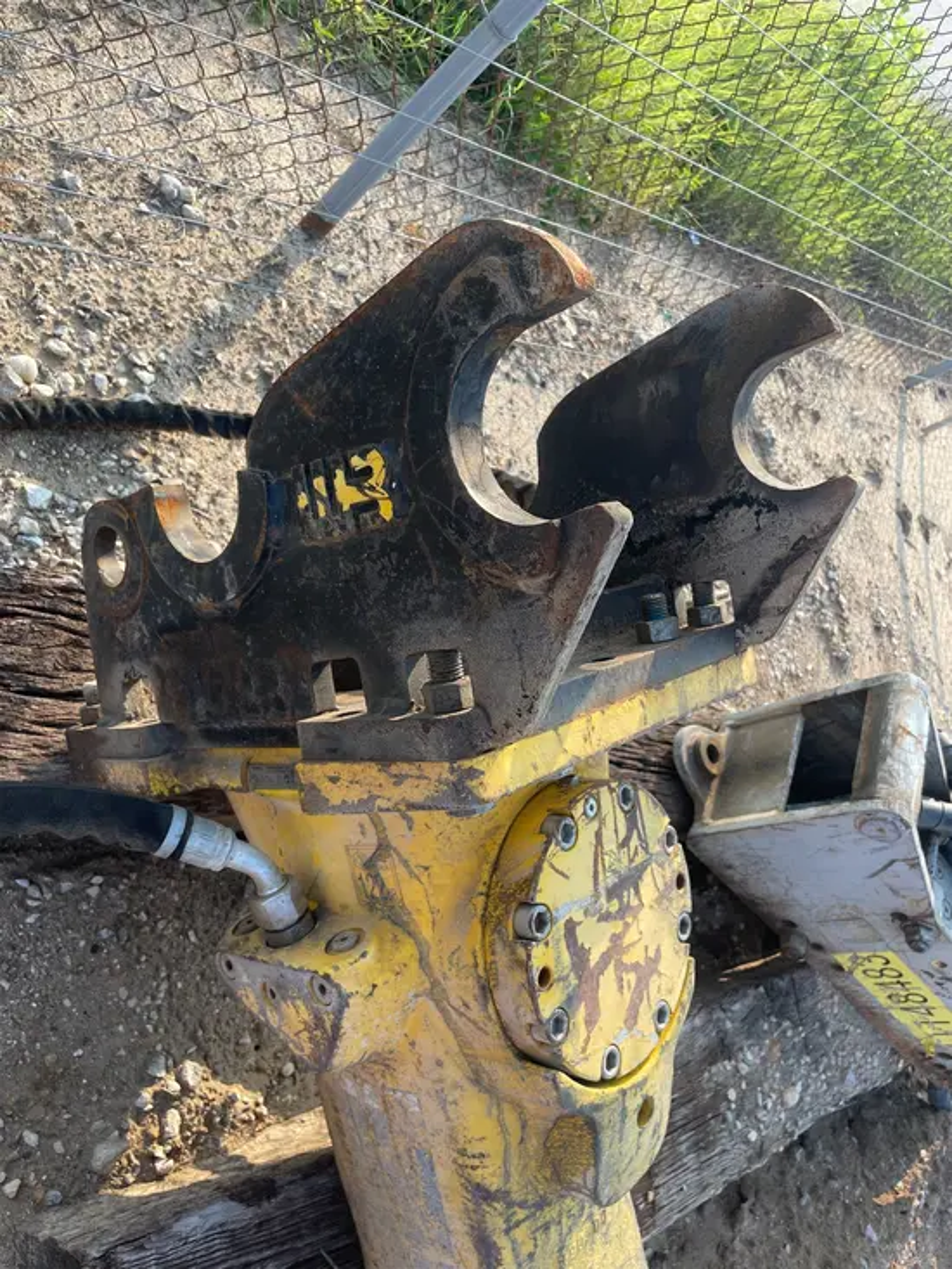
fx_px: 953
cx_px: 476
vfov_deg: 67.3
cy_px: 634
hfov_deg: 53.1
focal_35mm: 26
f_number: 1.6
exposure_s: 1/875
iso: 50
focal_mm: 4.2
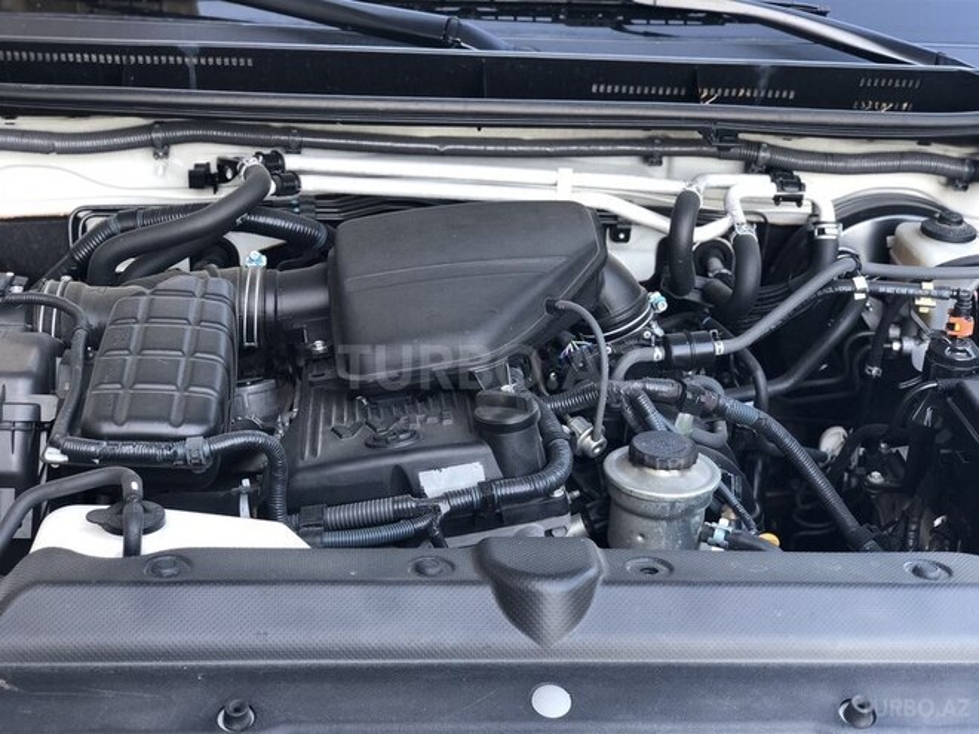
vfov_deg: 28.0
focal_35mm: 52
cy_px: 367
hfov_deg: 36.8
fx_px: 1471
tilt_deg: -24.1
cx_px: 490
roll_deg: -1.6
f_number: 2.4
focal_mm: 6
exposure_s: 1/50
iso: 32
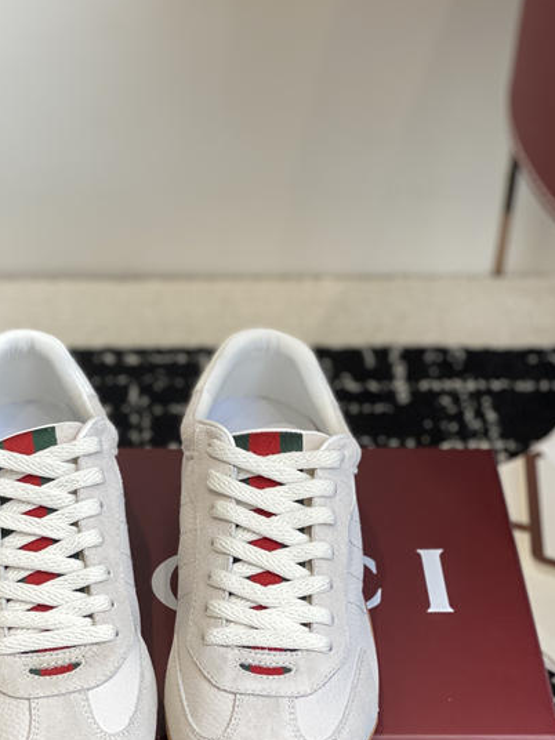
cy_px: 494
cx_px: 159
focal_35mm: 84
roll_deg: -1.3
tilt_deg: -39.9
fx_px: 1796
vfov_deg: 23.2
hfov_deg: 17.5
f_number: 2
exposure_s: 1/122
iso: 64
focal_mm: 6
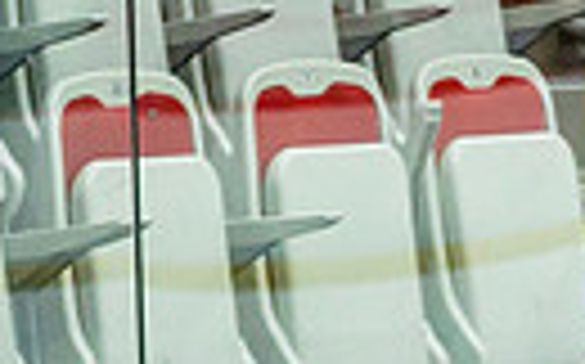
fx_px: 10975
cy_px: 784
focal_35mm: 689
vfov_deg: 1.9
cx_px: 898
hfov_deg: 3.0
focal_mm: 75
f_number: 2.8
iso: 400
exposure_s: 1/640
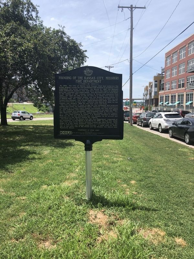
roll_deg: -1.7
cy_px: 130
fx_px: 209
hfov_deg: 49.7
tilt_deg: -8.1
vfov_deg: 63.4
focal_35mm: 28
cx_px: 97
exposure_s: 1/1621
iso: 20
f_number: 1.8
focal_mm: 4
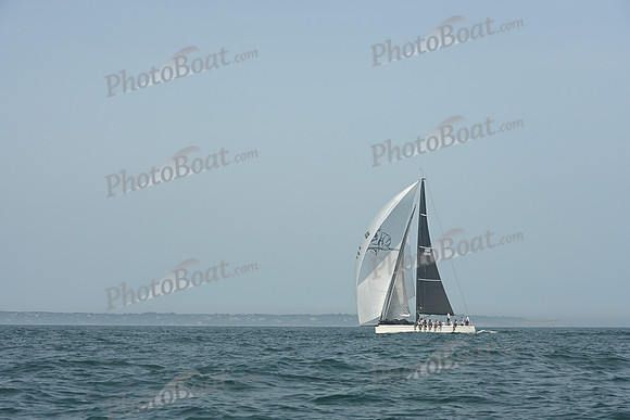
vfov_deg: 19.5
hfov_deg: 28.8
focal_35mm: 70
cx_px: 315
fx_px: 1225
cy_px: 210
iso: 320
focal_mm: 70
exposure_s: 1/1250
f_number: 7.1
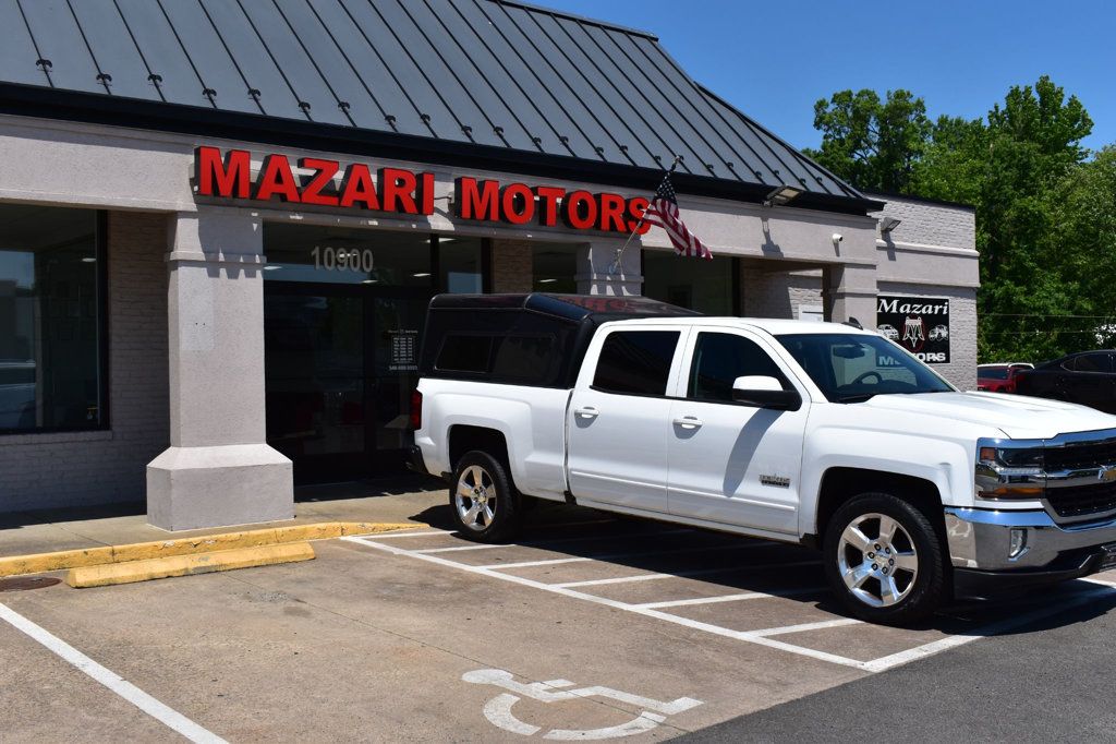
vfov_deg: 35.5
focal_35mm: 38
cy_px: 372
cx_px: 558
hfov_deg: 51.3
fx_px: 1162
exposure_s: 1/500
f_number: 11
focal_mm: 25
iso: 200
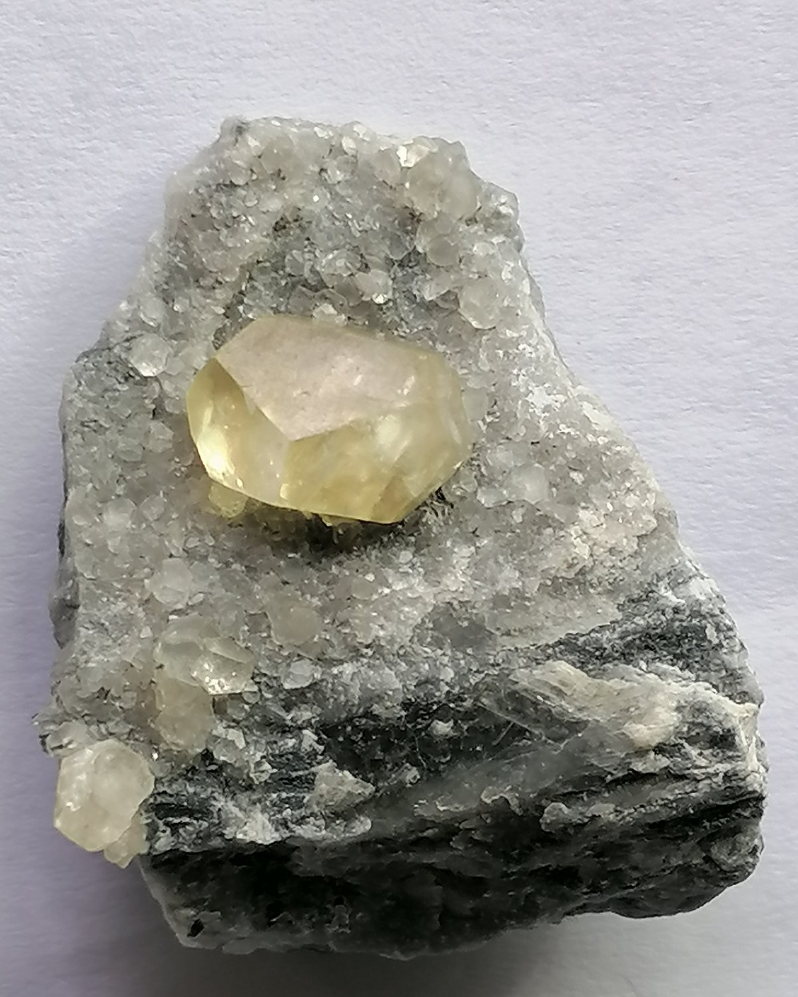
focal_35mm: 121
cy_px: 529
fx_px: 3571
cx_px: 399
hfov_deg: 12.7
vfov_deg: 15.9
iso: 50
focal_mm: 4.75
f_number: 1.8
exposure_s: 1/132
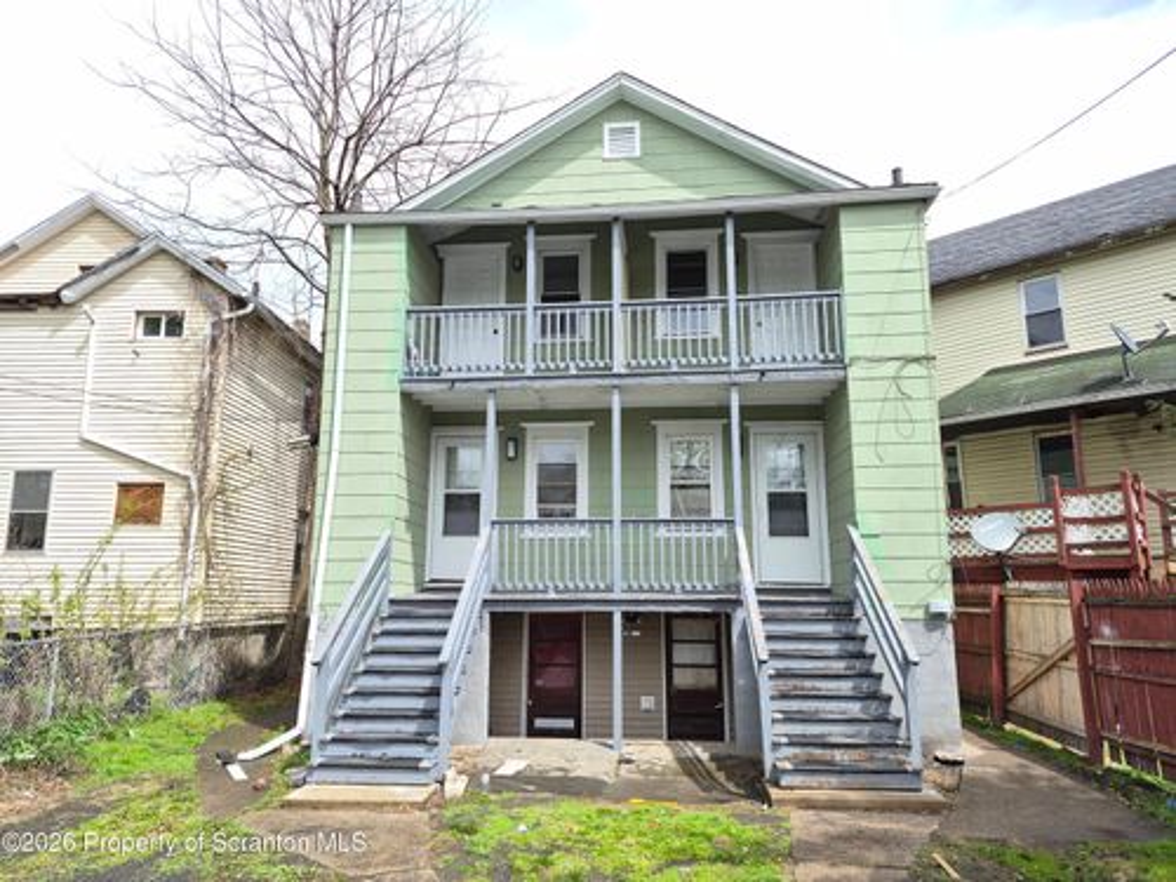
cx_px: 588
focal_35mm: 23
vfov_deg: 58.9
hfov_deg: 73.9
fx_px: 781
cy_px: 441
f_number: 1.8
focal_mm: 5.4
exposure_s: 1/2792
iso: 80
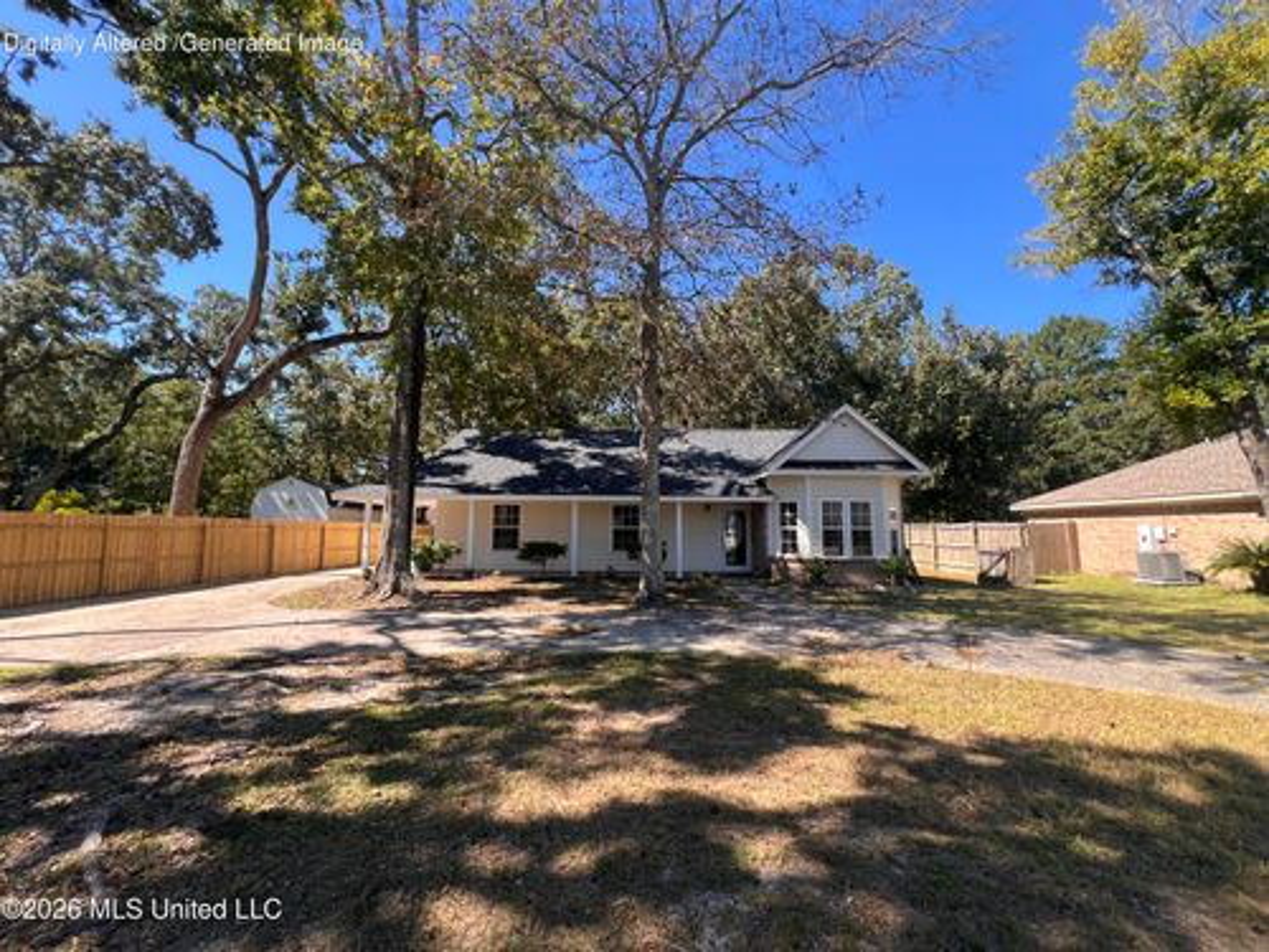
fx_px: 477
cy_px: 476
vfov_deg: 89.9
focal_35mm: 13
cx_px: 634
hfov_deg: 106.2
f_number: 1.8
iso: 32
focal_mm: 1.57
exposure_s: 1/319
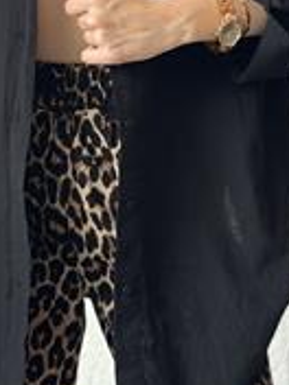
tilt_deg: +0.3
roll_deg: -0.1
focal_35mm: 116
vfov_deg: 16.8
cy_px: 74
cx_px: 92
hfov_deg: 12.7
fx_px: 1291
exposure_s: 1/60
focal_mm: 6.86
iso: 160
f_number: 1.78
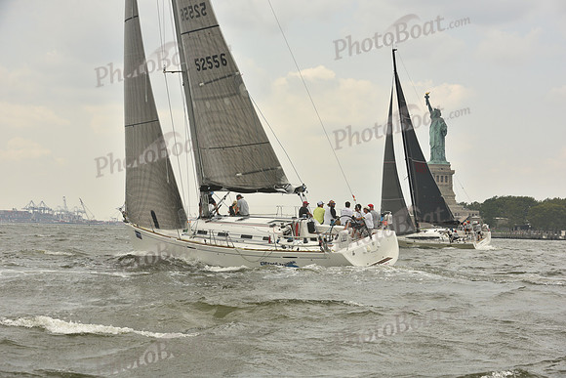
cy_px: 189
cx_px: 283
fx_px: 1101
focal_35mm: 70
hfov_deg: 28.8
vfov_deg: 19.5
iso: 250
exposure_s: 1/800
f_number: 8
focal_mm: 70
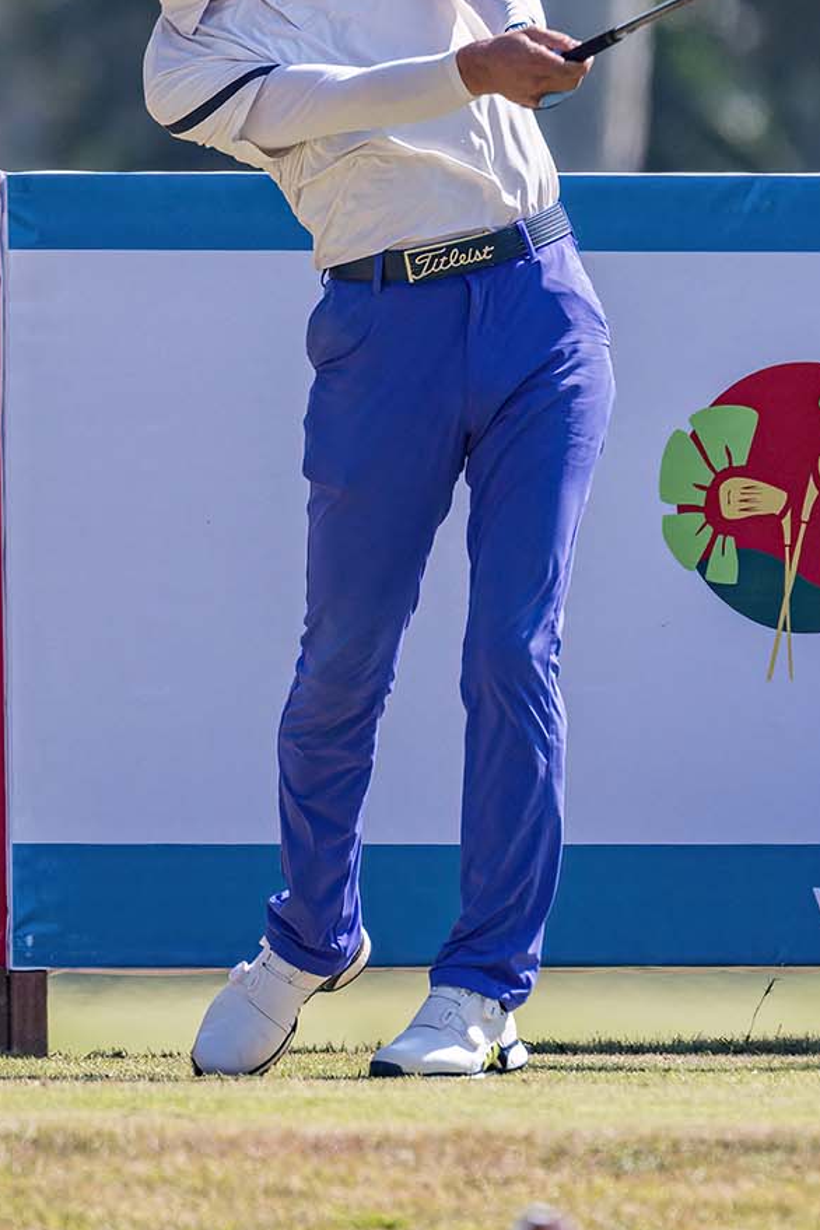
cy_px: 280
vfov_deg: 1.9
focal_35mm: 1065
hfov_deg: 1.3
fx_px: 36385
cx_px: 393
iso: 800
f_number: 8
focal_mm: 650
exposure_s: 1/2000
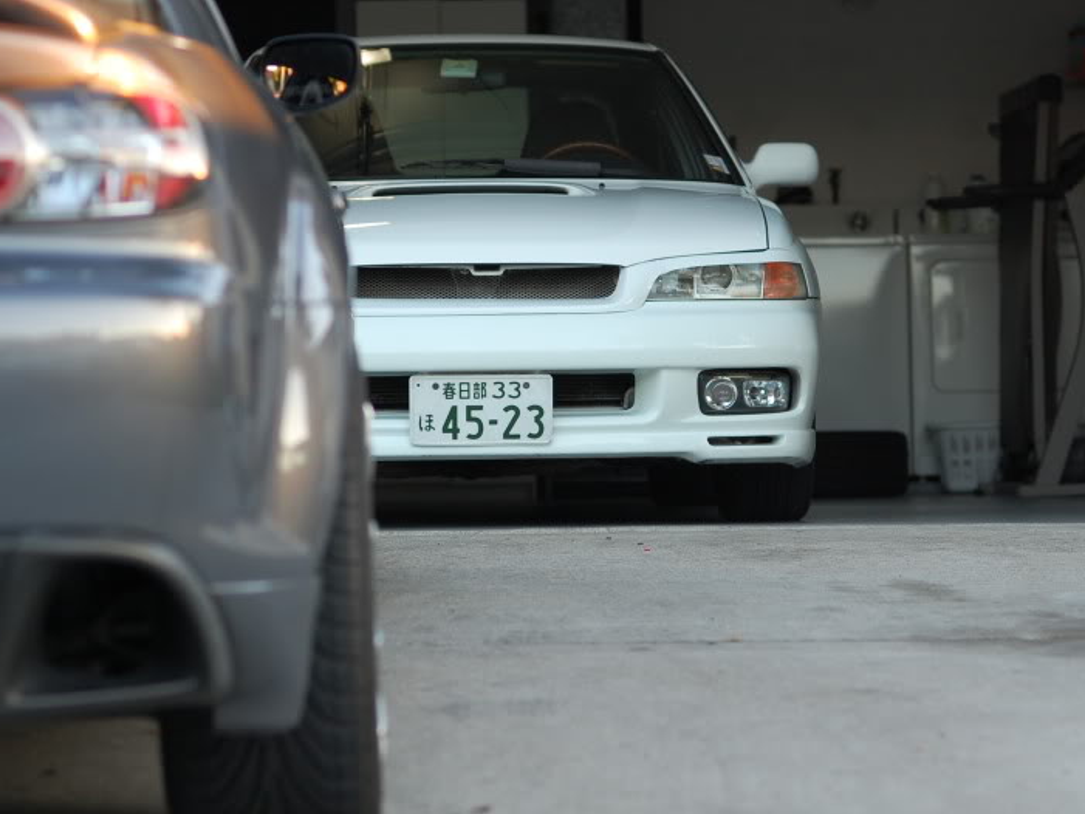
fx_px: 4375
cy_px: 409
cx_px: 495
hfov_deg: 14.1
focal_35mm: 140
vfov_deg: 10.6
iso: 400
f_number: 3.2
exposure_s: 1/160
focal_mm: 85
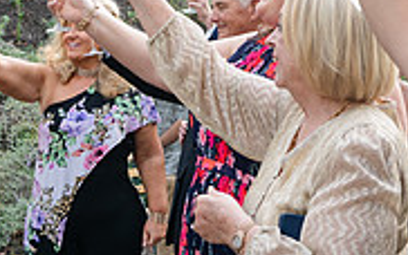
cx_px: 280
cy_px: 60
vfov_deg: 15.9
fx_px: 912
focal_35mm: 82
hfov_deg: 25.0
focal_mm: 24
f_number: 5.6
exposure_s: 1/400
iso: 1600
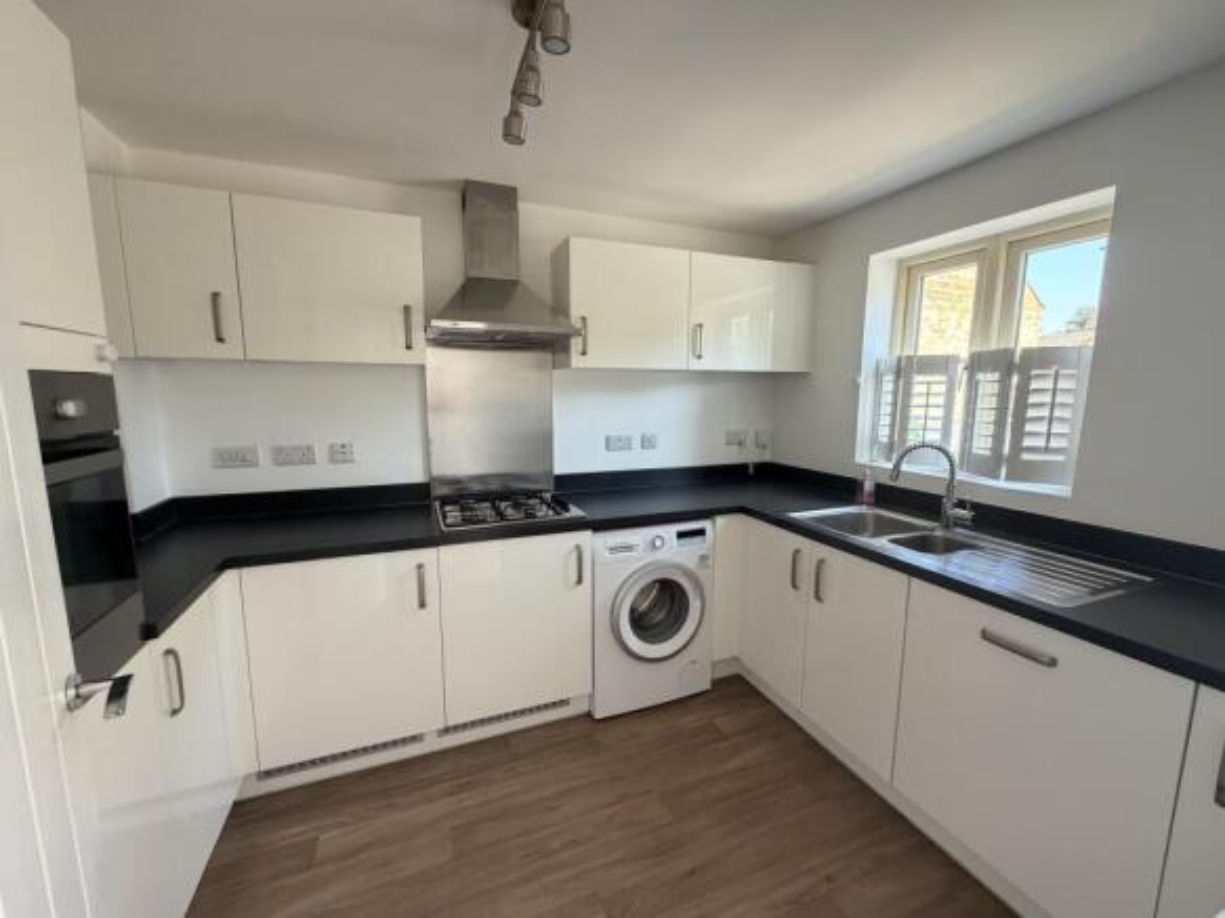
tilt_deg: -8.1
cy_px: 459
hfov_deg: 102.1
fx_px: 495
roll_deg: -0.2
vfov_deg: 85.7
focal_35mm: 14
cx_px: 612
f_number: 2.2
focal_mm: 2.22
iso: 320
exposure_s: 1/60
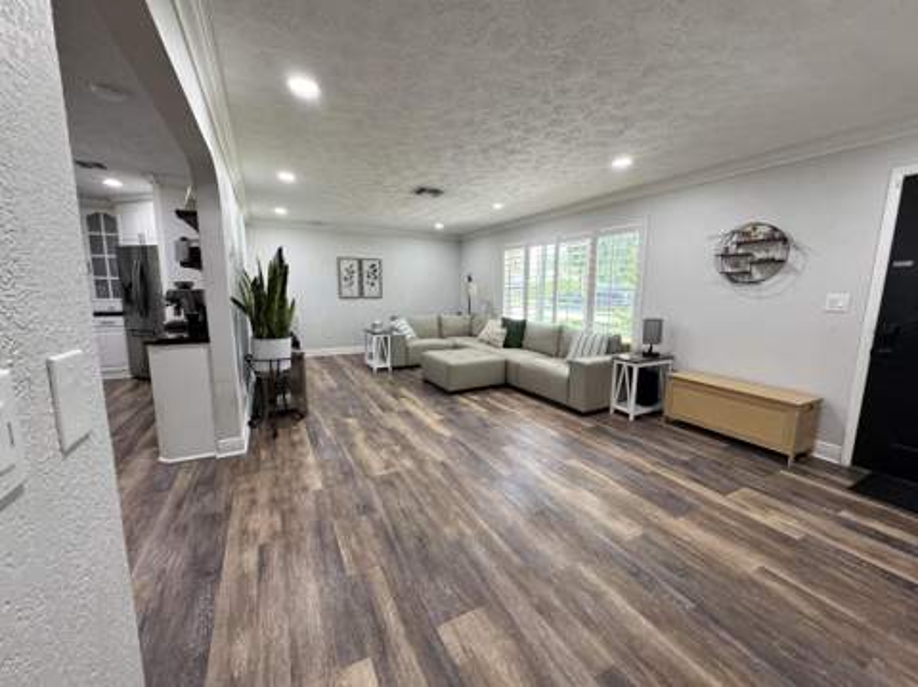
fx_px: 371
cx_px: 459
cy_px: 344
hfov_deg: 102.1
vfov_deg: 85.6
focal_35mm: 14
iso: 200
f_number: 2.2
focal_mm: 2.22
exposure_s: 1/120
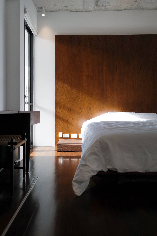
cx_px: 78
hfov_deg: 46.4
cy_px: 118
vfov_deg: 65.5
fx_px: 183
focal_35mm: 28
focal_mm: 28
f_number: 2
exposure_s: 1/250
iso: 200
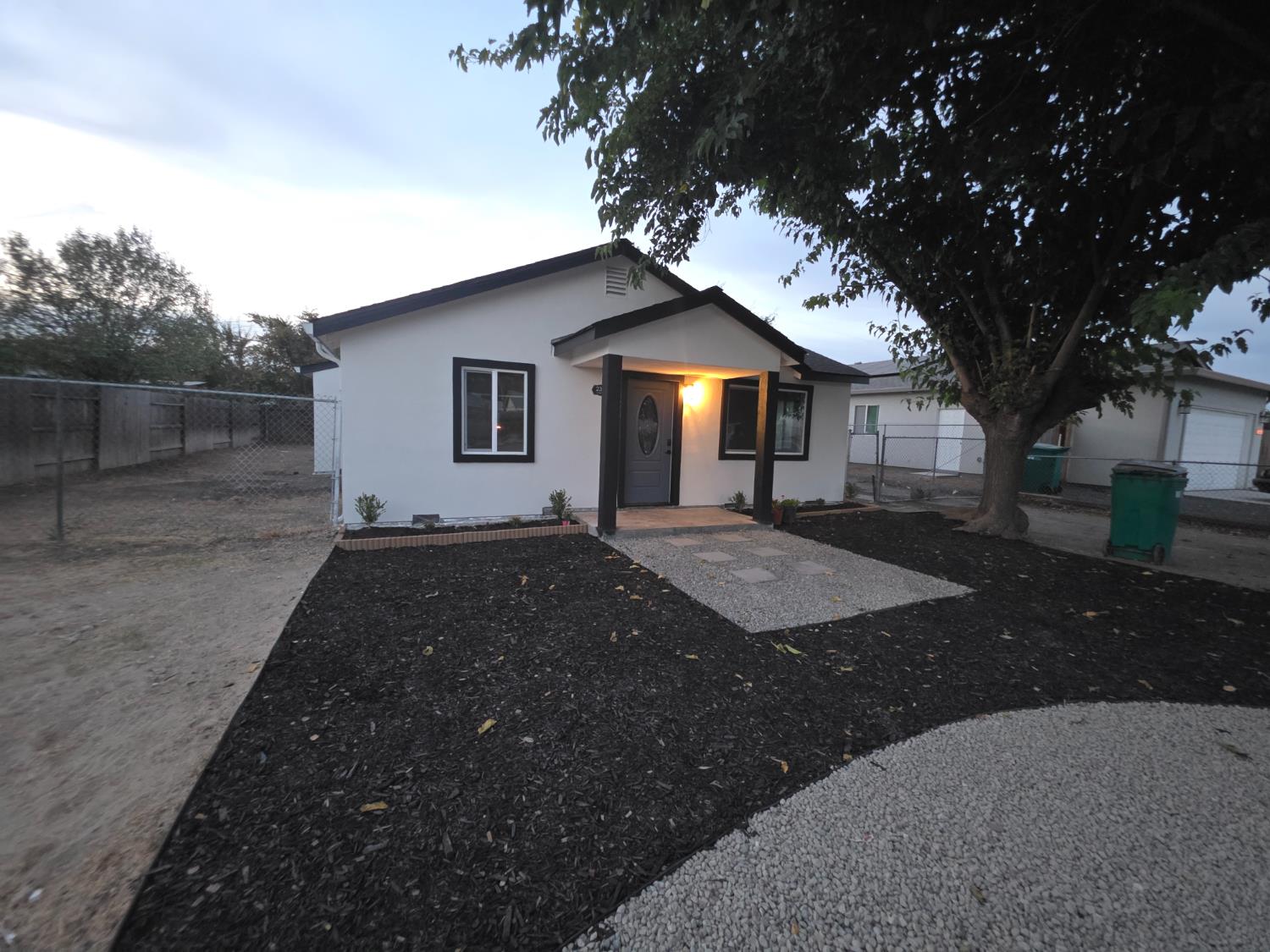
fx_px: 477
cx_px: 635
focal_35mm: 13
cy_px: 476
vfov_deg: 89.9
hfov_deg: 106.2
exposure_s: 1/60
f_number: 1.9
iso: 640
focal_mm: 2.2
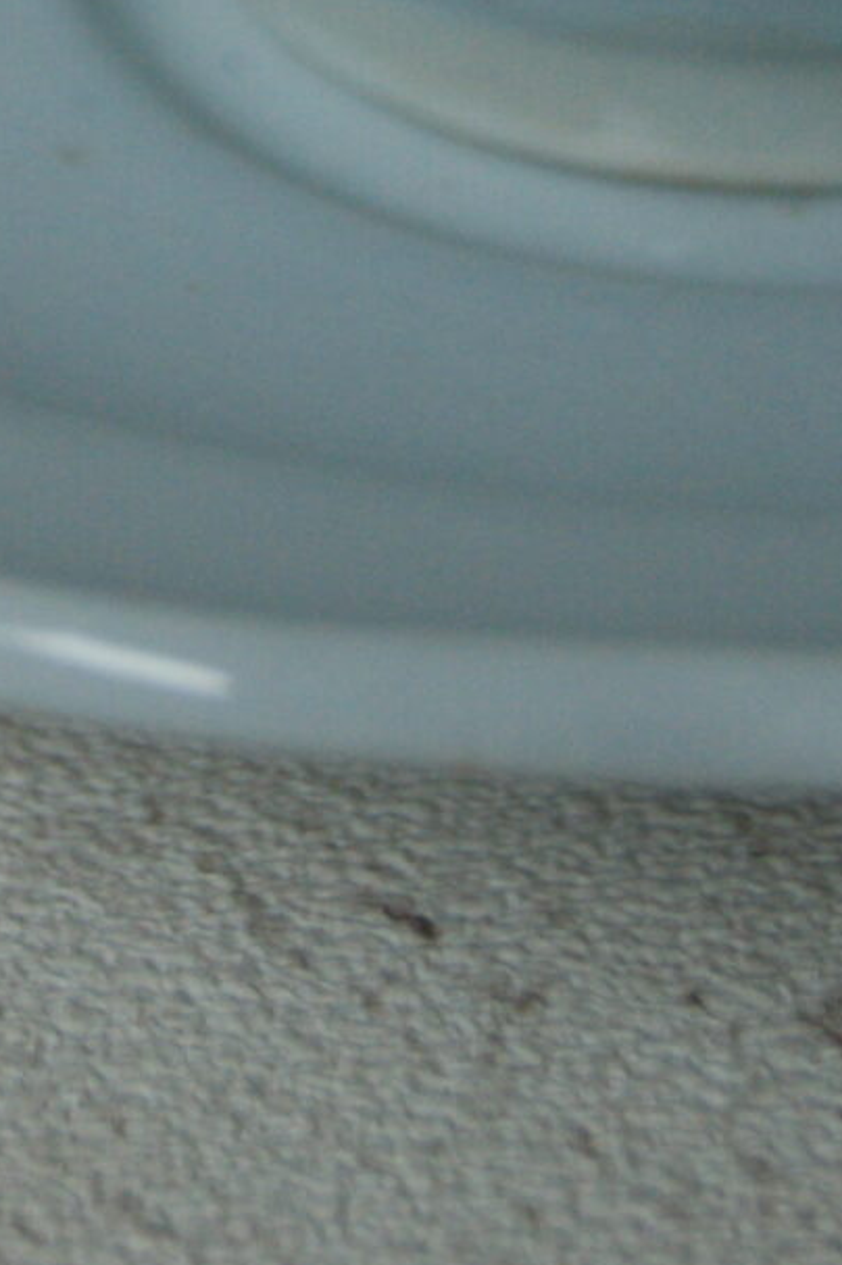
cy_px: -1255
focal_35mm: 348
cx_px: -336
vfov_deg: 5.8
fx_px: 12226
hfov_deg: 3.9
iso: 400
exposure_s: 1/100
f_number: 5.6
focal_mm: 55
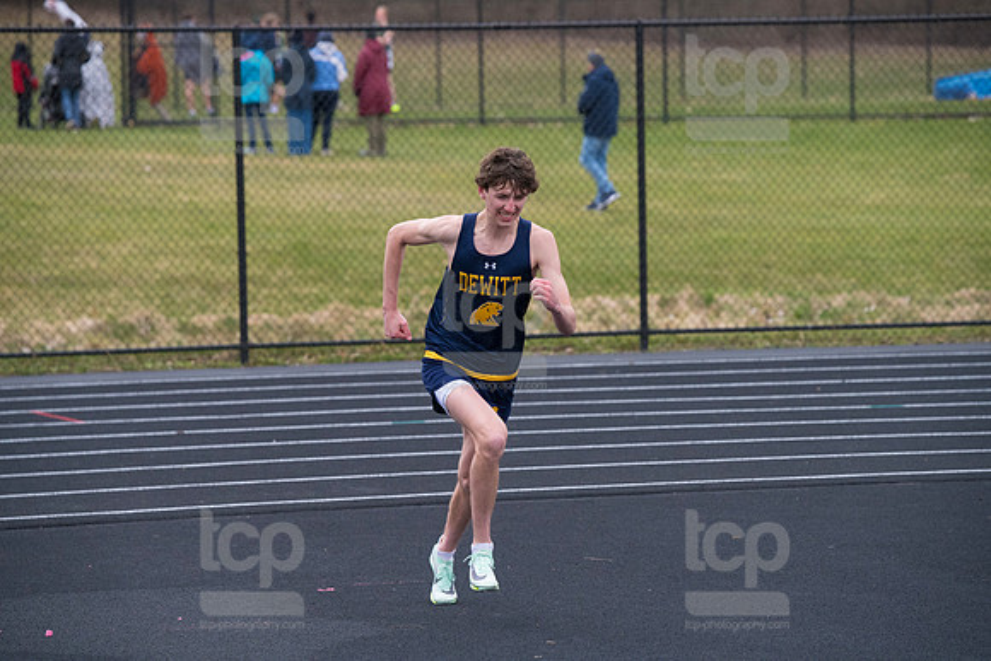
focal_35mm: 170
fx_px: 4681
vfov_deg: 8.1
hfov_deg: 12.1
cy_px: 330
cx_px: 496
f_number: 5
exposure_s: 1/2000
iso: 2000
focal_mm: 170
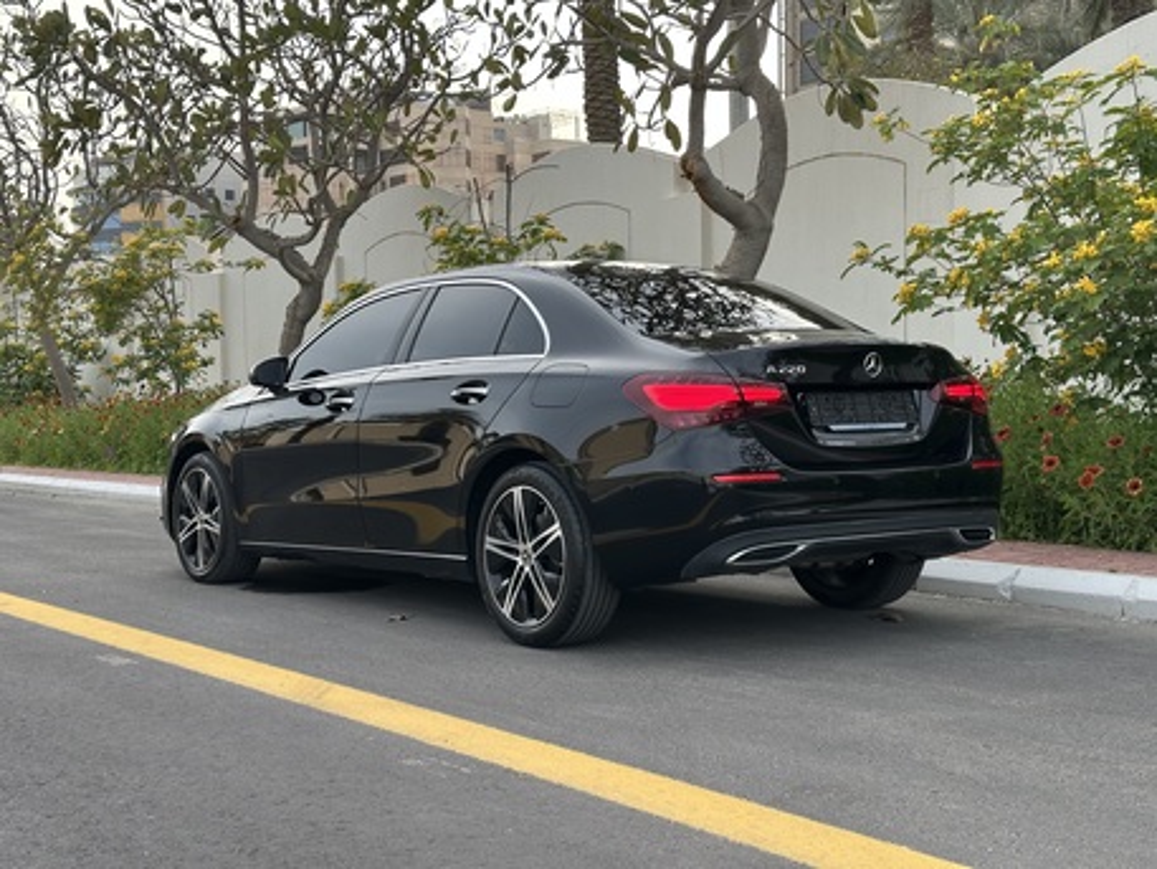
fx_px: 1605
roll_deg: +0.4
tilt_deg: -1.3
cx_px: 578
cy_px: 434
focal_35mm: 48
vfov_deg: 30.3
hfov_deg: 39.6
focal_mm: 6.86
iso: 64
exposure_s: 1/685
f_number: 1.78
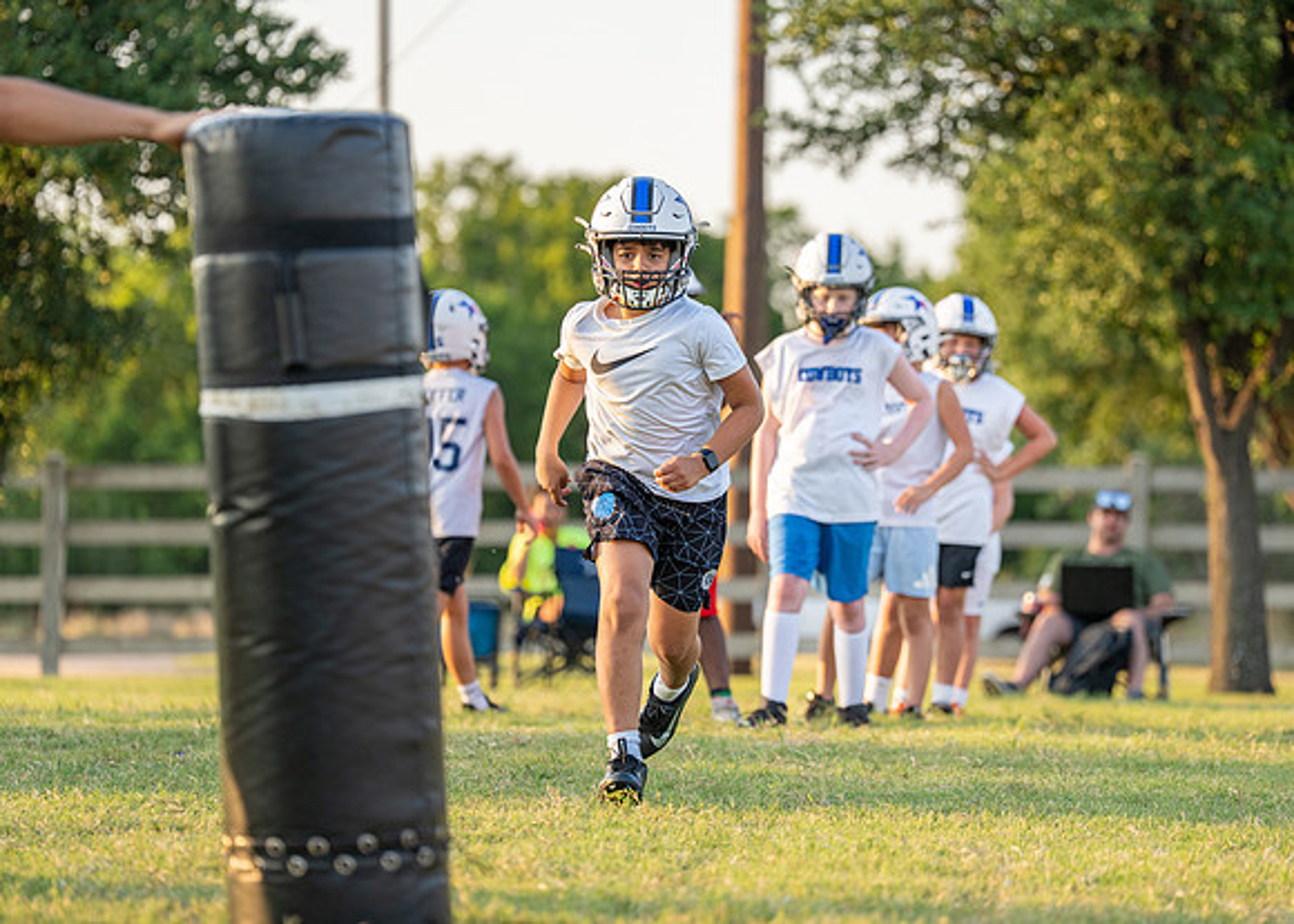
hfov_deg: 12.6
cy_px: 462
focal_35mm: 159
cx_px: 663
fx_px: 5843
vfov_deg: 9.0
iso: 500
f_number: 2.8
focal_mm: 146
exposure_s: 1/1600
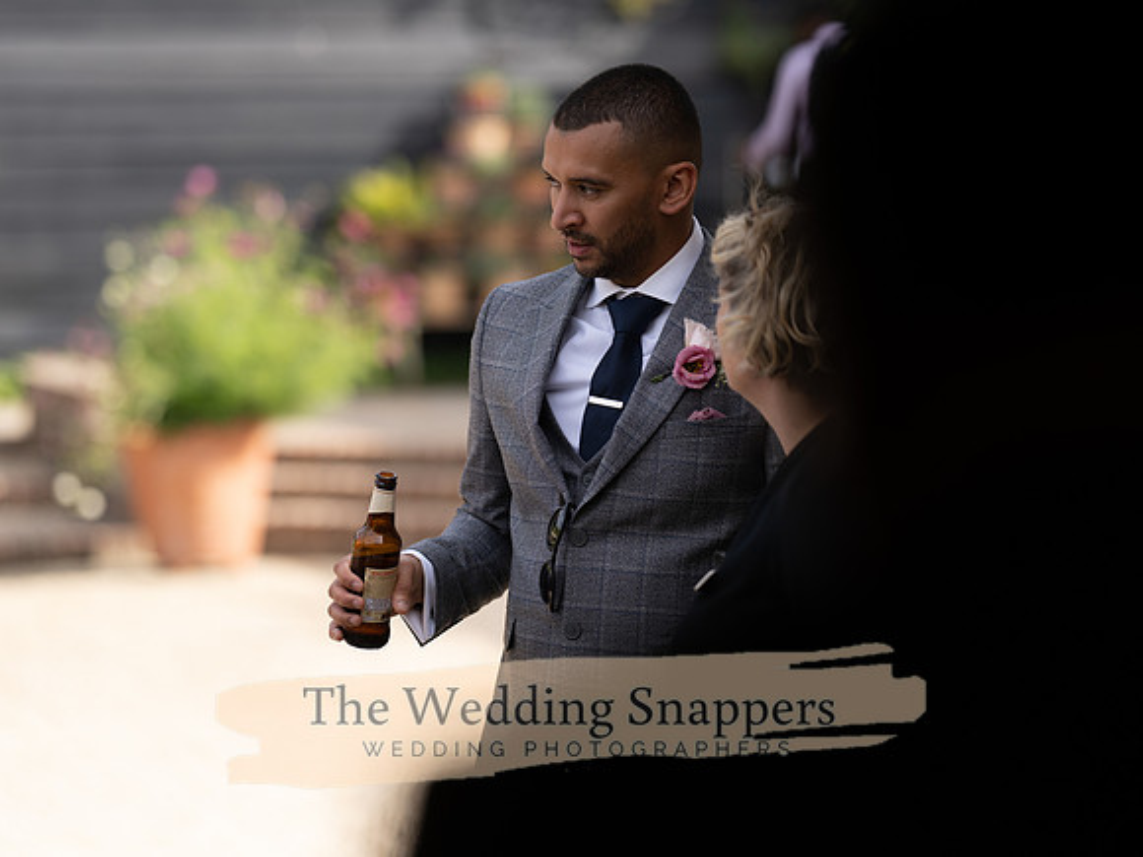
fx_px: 4822
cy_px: 428
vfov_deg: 10.2
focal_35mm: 146
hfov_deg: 13.5
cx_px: 572
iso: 125
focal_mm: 135
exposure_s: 1/2000
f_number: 2.2
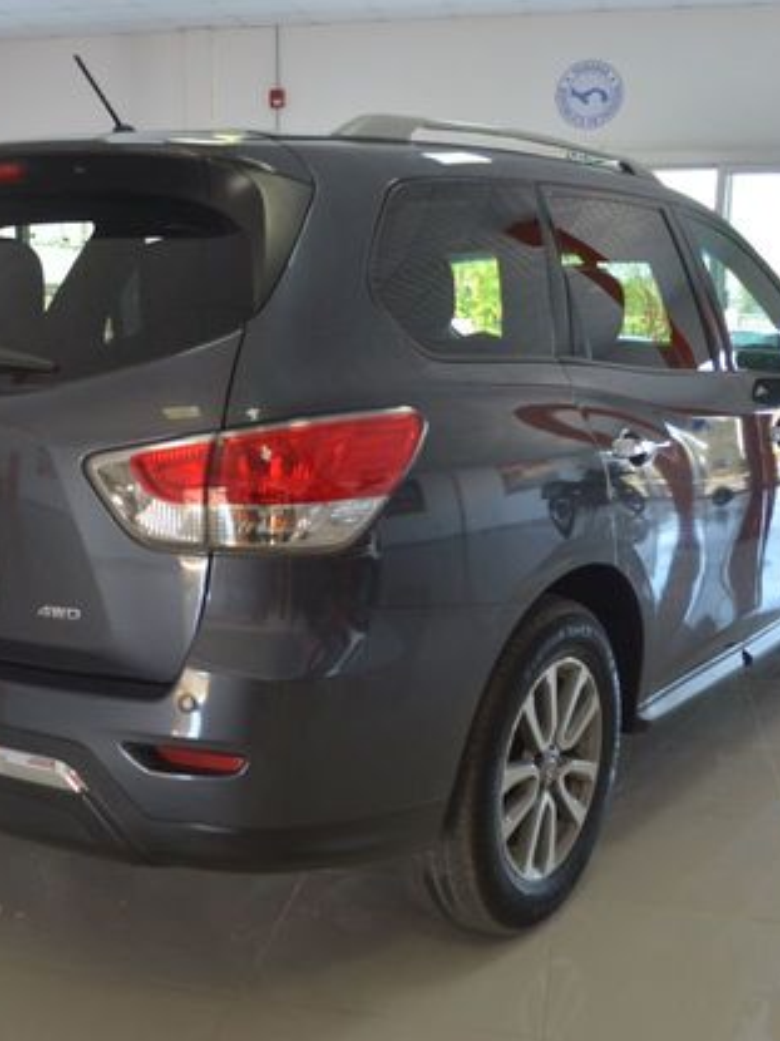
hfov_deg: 35.7
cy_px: 529
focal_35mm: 40
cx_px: 291
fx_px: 1202
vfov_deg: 46.8
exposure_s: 1/100
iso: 500
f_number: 5
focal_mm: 18
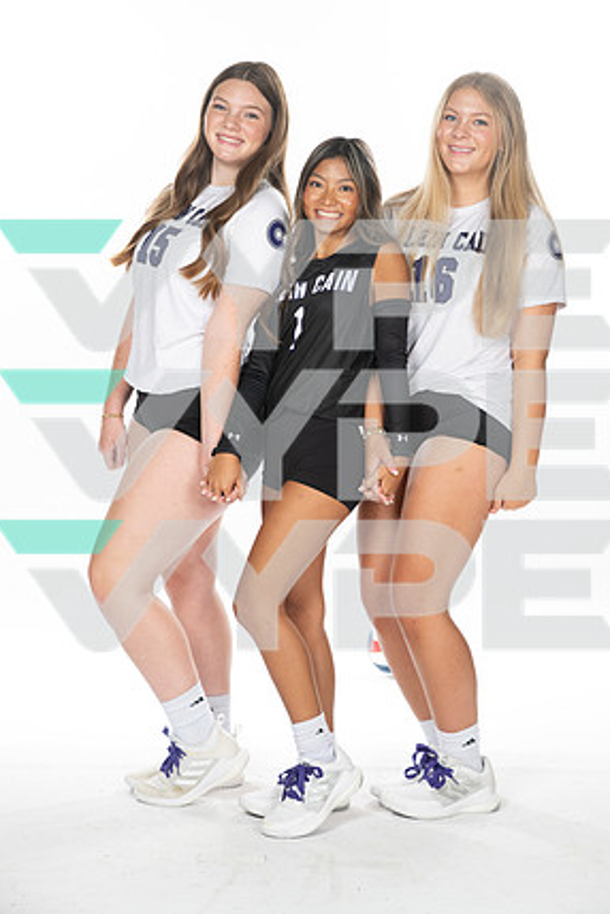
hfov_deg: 20.9
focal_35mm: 65
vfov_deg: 31.0
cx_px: 314
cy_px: 437
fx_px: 1652
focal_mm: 62
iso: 800
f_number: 7.1
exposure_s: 1/320
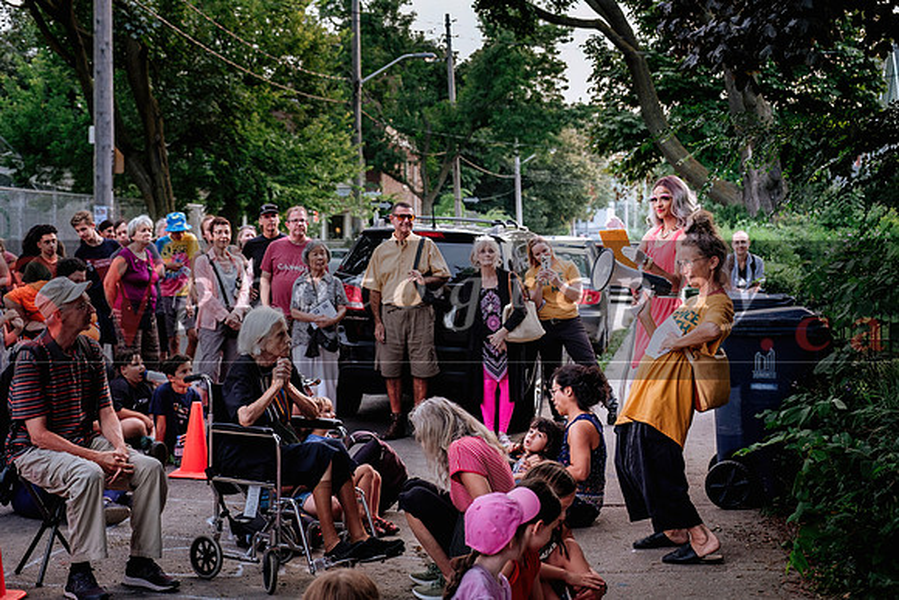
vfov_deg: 24.2
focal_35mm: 56
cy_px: 300
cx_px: 450
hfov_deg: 35.6
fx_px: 1399
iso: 800
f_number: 2.8
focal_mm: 37.6
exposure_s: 1/160
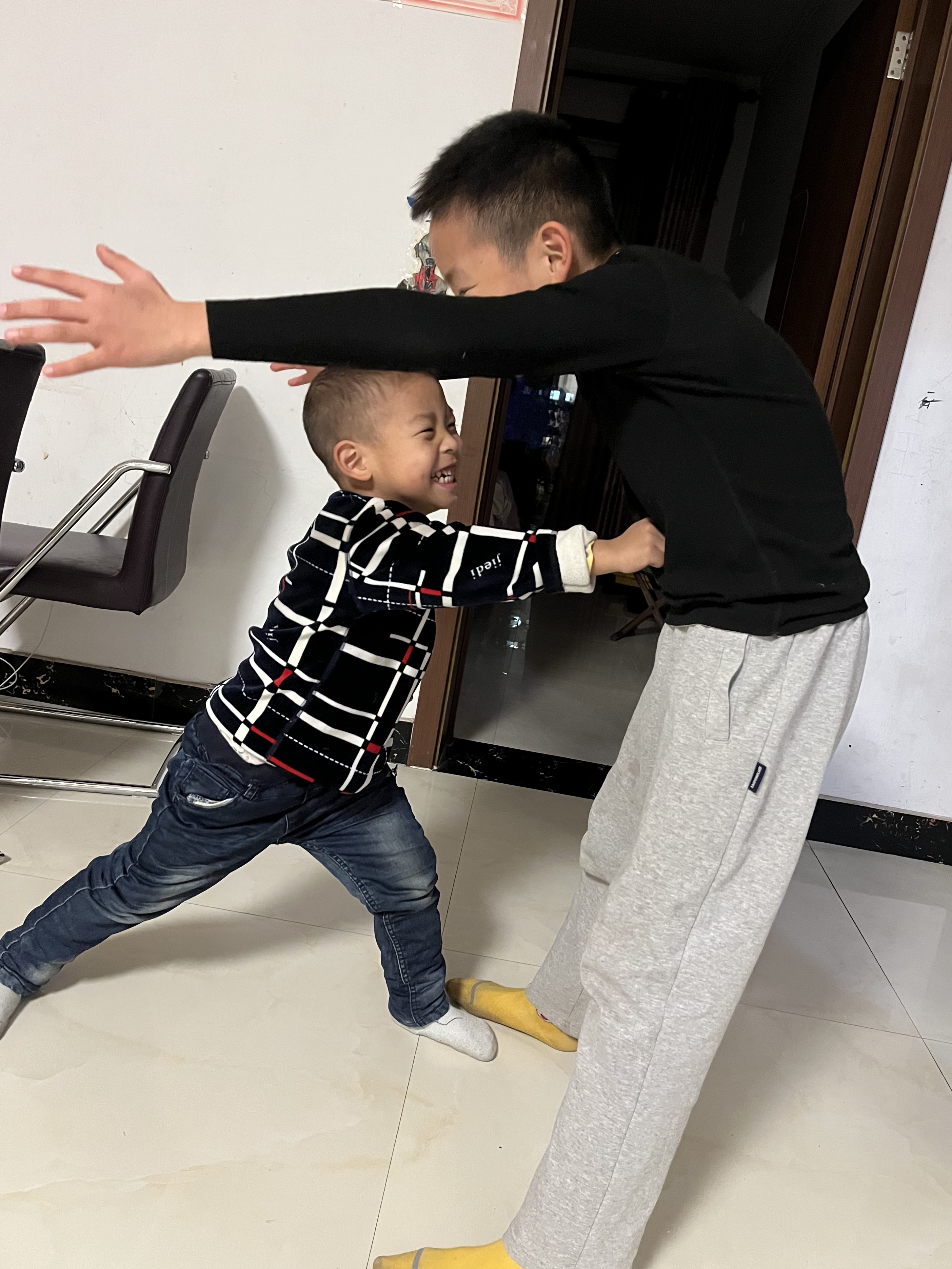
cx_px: 511
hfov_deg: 49.7
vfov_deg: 63.4
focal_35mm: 28
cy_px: 613
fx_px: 1027
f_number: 1.6
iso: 640
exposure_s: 1/33
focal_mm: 5.1
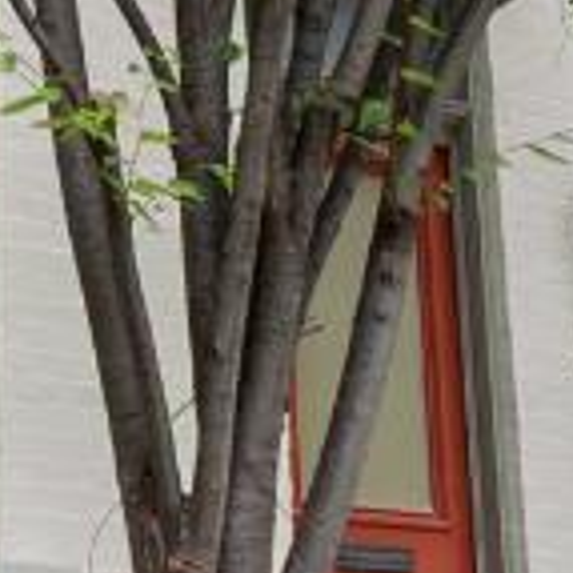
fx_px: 2510
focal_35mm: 134
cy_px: -52
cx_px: 136
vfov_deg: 12.8
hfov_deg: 13.0
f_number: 8
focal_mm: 10
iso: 400
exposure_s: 1/30
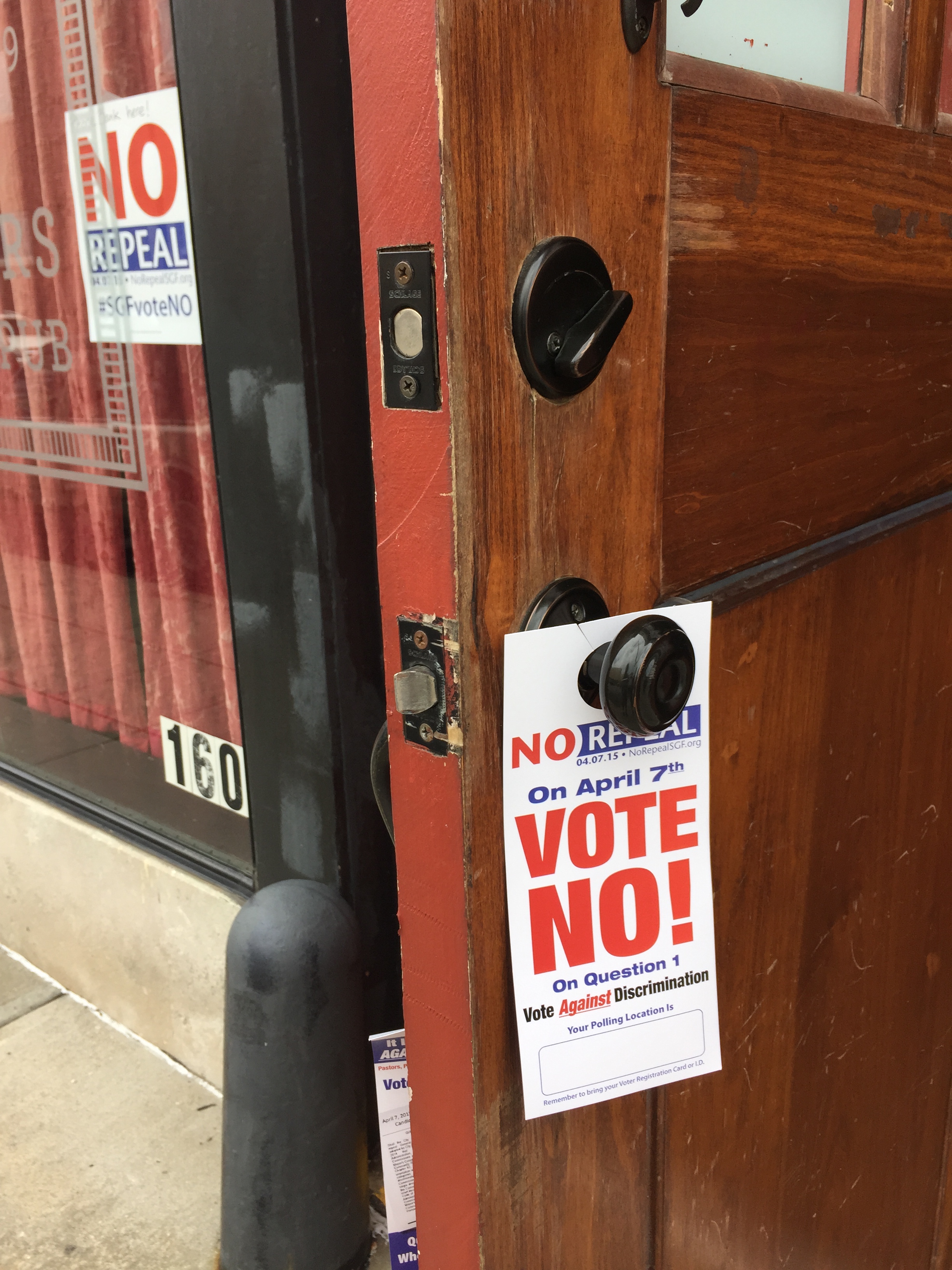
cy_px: 635
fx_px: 1063
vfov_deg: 61.7
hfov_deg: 48.2
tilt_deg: -15.3
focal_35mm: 29
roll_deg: +1.1
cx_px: 476
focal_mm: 4.15
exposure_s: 1/449
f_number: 2.2
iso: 32
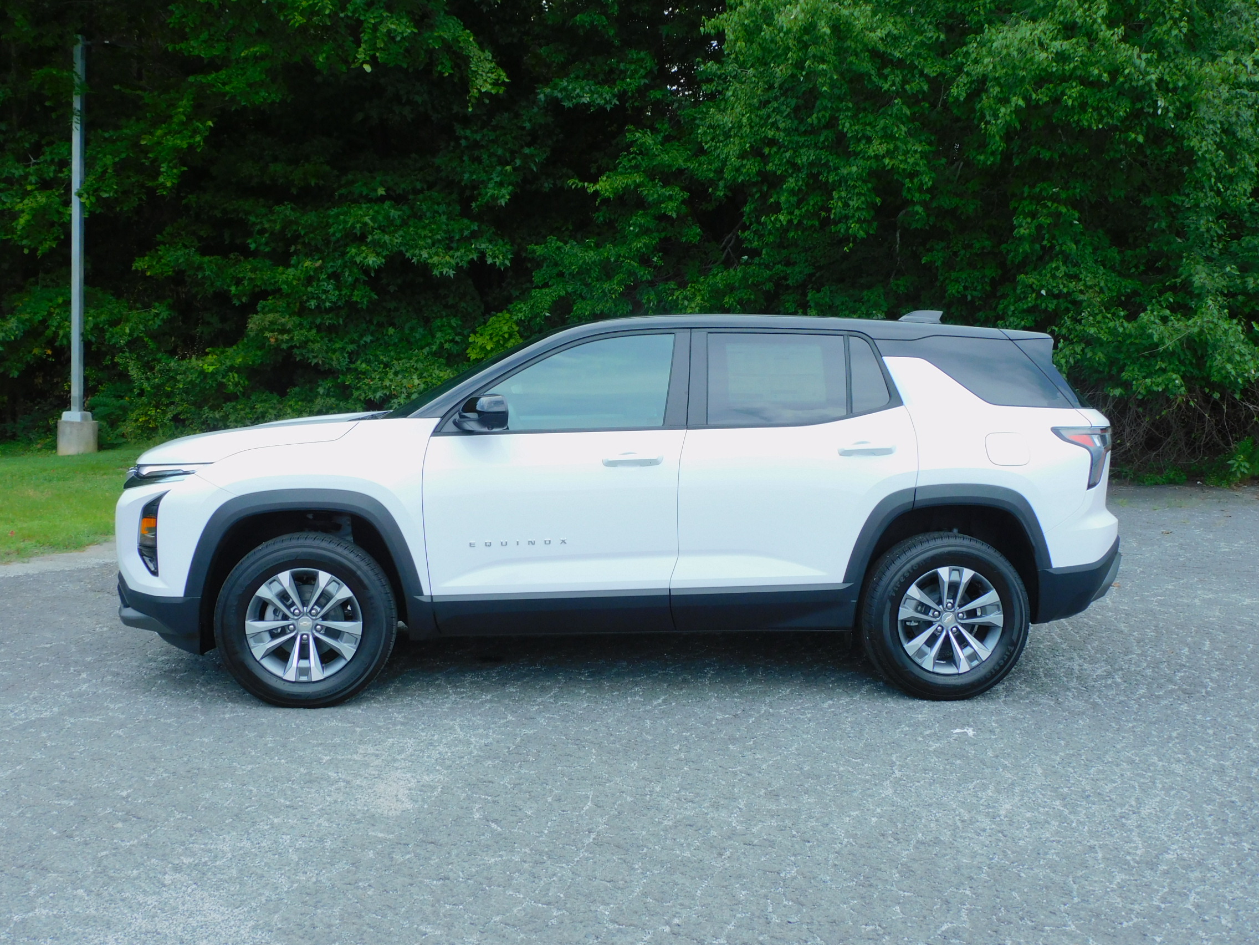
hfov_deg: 52.6
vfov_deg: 40.7
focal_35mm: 35
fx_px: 1273
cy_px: 472
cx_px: 630
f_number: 3.8
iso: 125
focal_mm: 6.3
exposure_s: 1/400
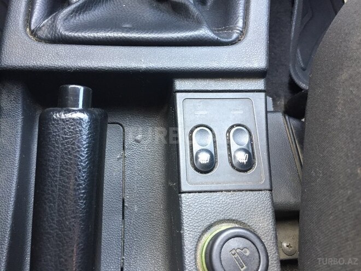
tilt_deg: -63.7
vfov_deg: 48.2
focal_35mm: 29
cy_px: 136
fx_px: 302
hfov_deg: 61.7
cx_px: 180
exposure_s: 1/33
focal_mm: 4.15
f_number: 2.2
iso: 125
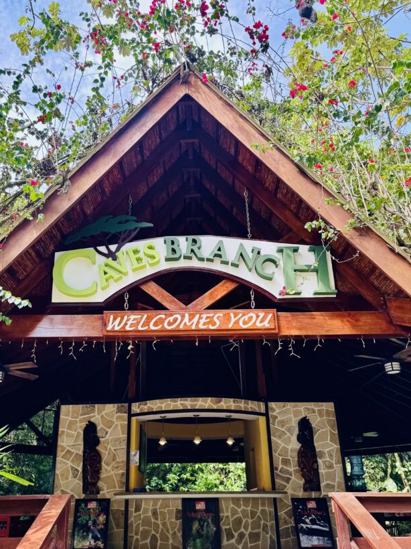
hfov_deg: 46.7
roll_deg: +2.7
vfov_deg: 59.8
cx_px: 183
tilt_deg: +21.8
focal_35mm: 30
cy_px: 310
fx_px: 475
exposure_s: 1/362
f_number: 1.78
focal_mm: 6.76
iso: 80
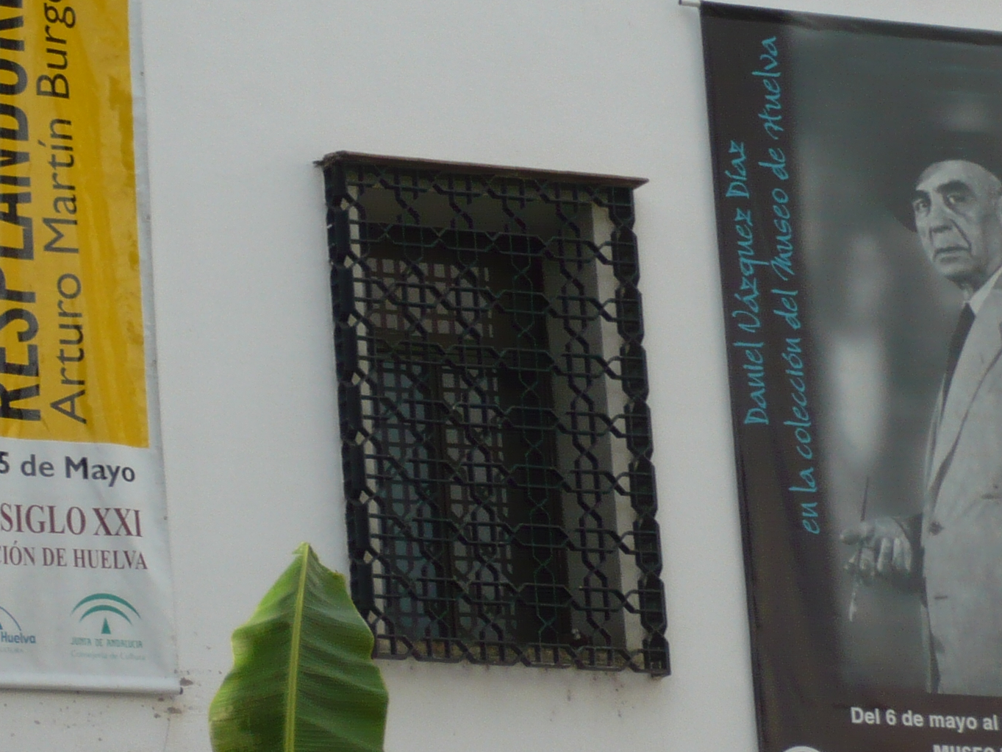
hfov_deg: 9.1
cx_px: -20
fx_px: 6281
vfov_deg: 6.8
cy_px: 221
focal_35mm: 217
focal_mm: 17.4
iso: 100
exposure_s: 1/250
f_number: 5
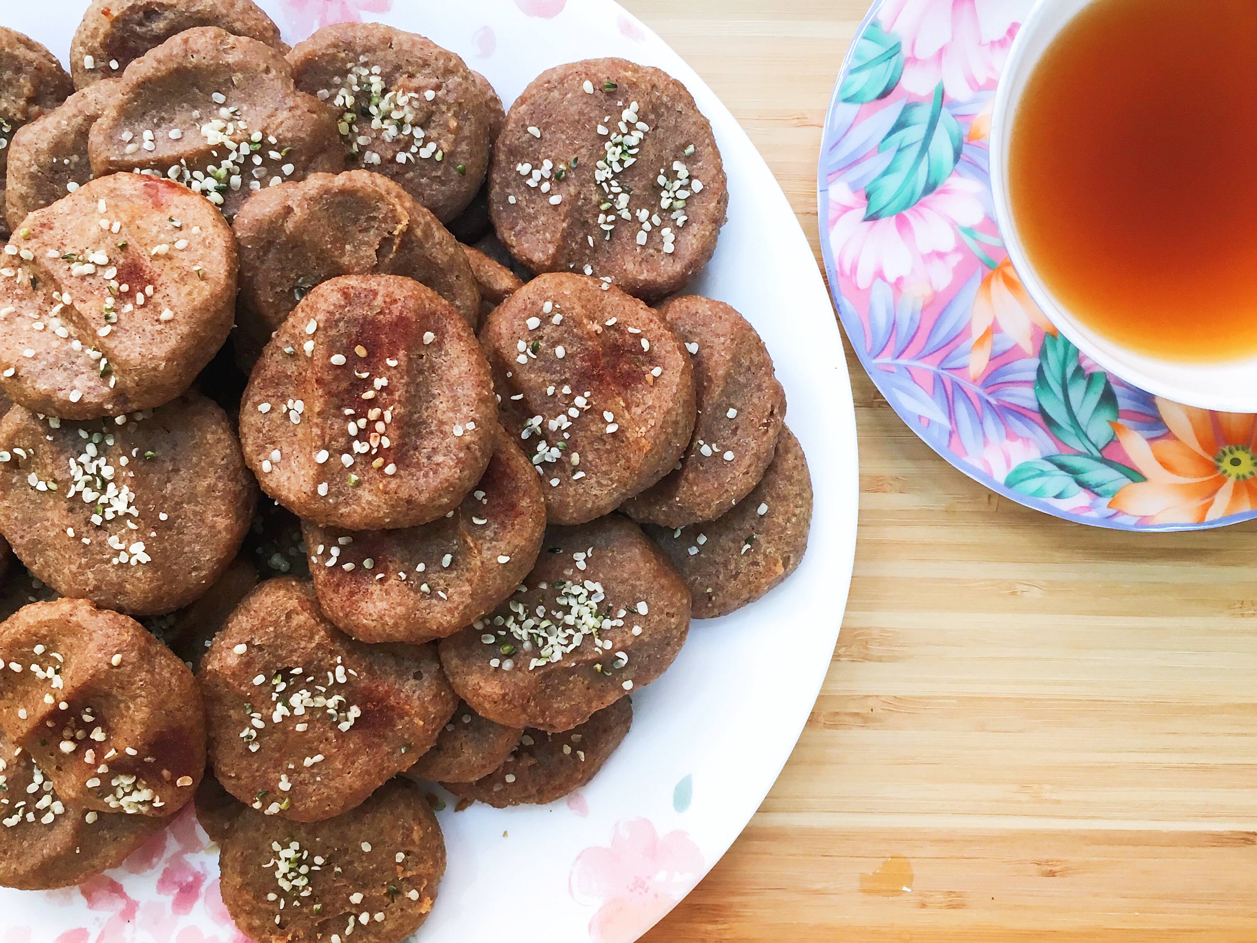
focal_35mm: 39
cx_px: 628
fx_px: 1416
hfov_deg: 47.9
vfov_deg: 36.8
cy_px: 472
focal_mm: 4.15
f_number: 2.2
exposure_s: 1/30
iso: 80
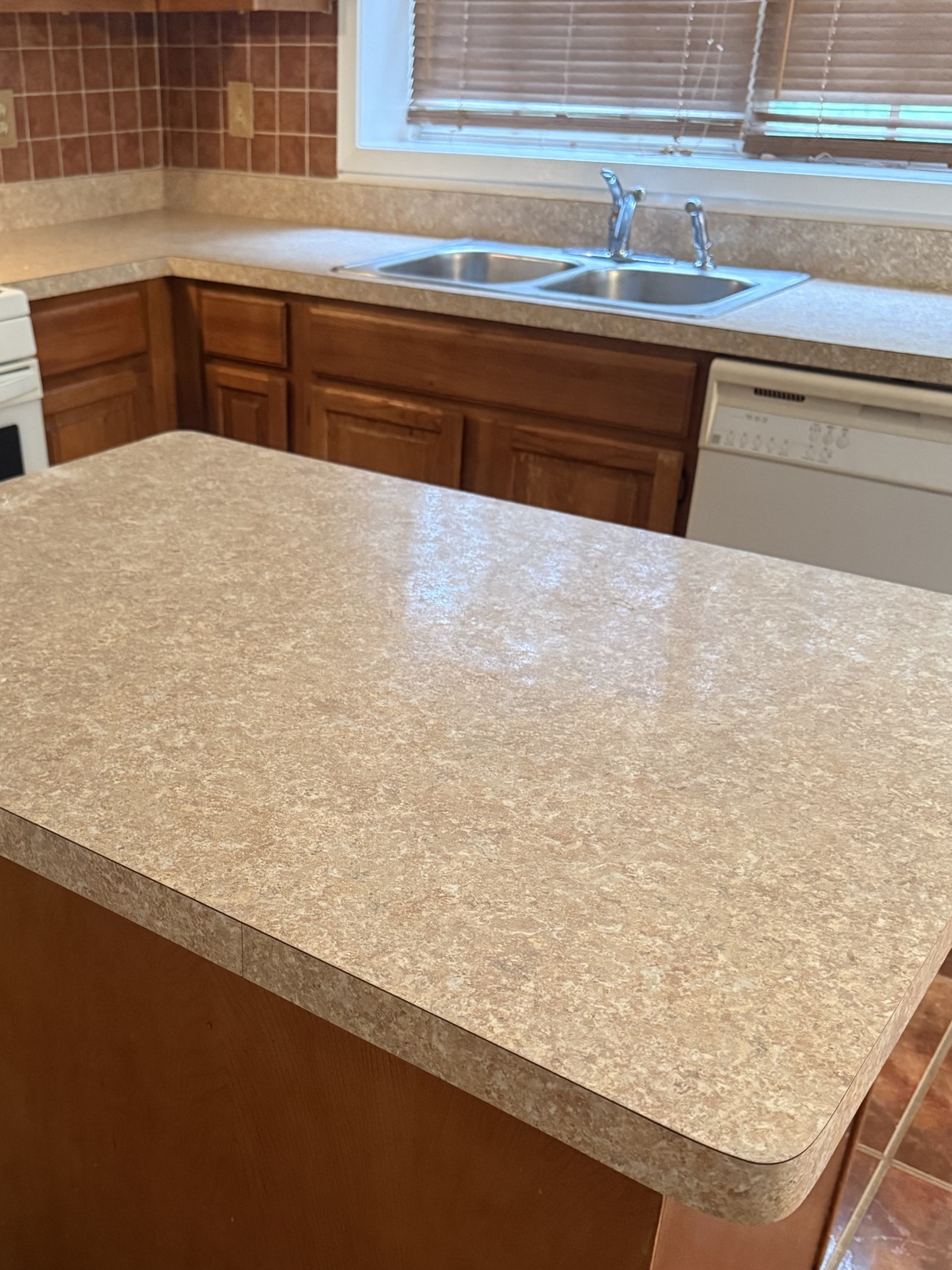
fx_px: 1246
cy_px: 799
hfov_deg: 41.3
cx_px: 316
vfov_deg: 53.3
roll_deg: -0.4
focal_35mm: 34
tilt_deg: -30.1
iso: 640
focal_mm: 6.76
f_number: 1.78
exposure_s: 1/60
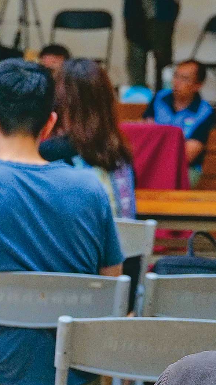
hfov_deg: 5.2
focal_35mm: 222
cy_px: 293
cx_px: -354
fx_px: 2262
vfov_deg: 9.7
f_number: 3.2
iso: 1600
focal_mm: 37
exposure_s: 1/500
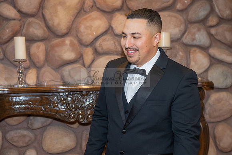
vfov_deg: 21.4
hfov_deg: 31.6
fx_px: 409
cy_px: 89
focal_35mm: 63
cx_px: 98
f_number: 3.2
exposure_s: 1/160
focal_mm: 55
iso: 640
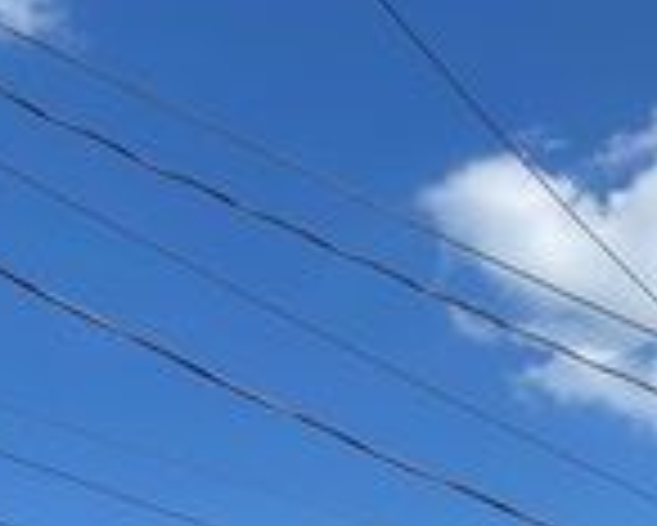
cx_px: 1066
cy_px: 798
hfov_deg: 18.6
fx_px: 1693
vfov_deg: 16.1
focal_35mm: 87
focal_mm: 5.7
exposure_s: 1/4115
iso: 50
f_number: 1.5
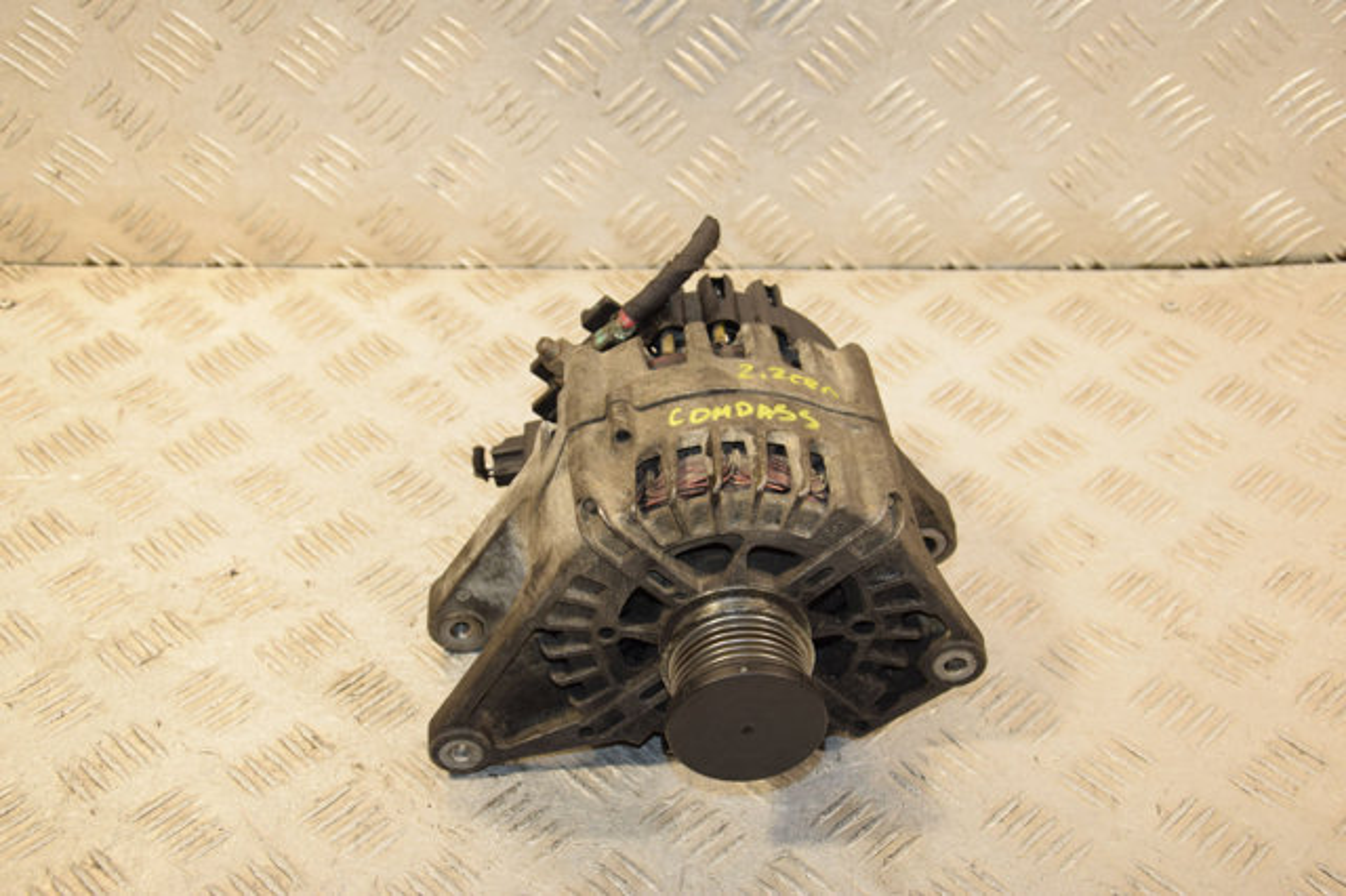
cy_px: 448
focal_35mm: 52
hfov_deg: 37.9
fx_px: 1962
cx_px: 673
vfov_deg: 25.7
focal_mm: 35
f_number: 5.6
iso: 800
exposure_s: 1/200
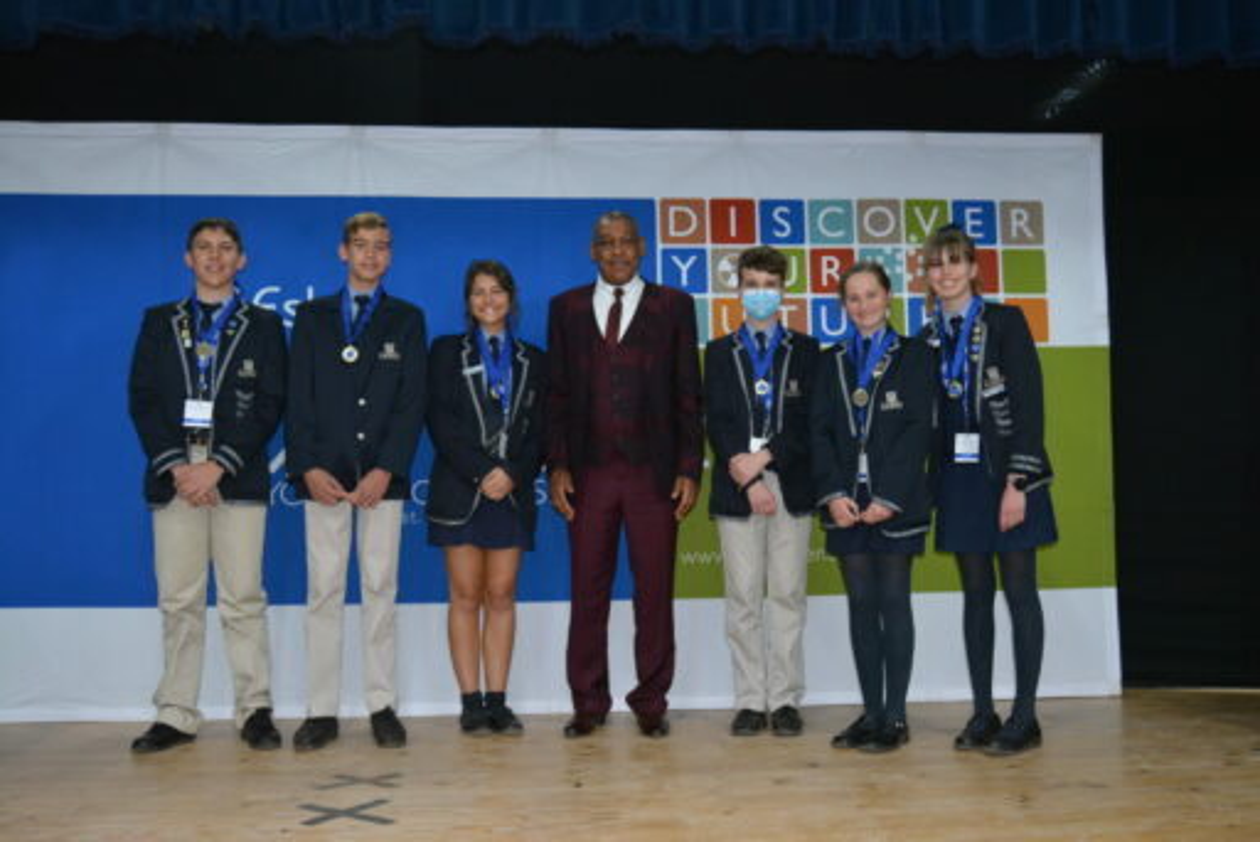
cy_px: 421
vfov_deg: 38.4
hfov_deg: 55.1
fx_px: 1208
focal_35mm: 34
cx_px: 630
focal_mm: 23
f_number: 3.8
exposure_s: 1/60
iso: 2000
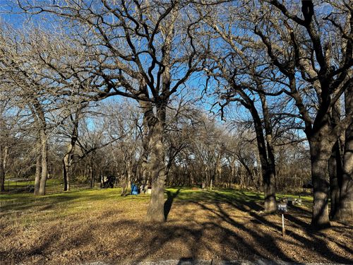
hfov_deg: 71.6
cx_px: 176
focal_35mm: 24
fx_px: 245
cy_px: 132
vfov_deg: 56.8
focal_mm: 6.76
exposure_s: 1/2174
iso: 80
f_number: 1.78
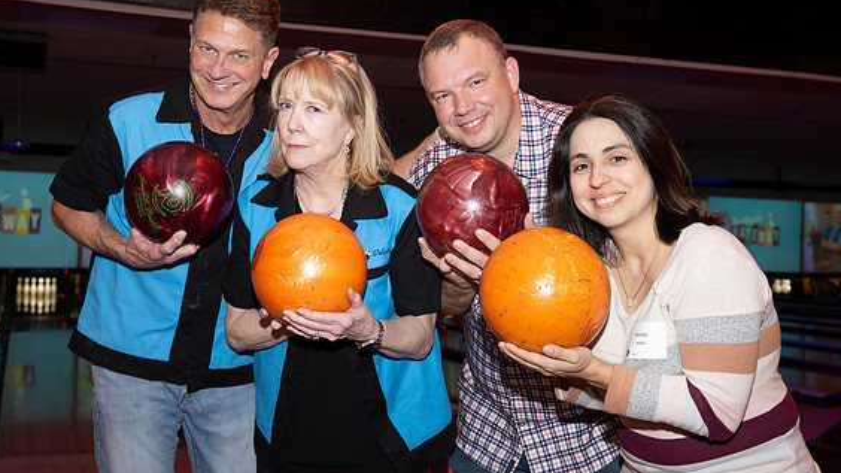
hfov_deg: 48.4
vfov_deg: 28.3
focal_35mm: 42
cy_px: 201
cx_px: 426
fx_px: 936
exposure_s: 1/60
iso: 1600
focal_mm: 39
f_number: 5.6
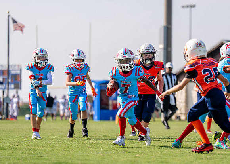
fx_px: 1409
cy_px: 95
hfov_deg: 9.3
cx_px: 167
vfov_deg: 6.7
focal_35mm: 216
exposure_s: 1/2500
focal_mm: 135
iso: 160
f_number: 2.8
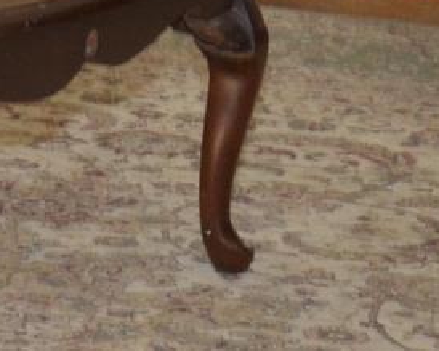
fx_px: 3818
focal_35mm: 294
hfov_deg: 6.6
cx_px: 224
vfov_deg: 5.1
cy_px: -527
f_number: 4
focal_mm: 28
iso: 800
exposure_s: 1/60
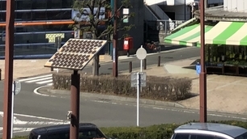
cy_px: -153
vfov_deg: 9.4
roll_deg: +0.6
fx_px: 786
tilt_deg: +8.5
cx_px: 242
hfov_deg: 17.5
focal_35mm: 120
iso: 20
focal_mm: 3.99
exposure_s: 1/3040
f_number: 1.8
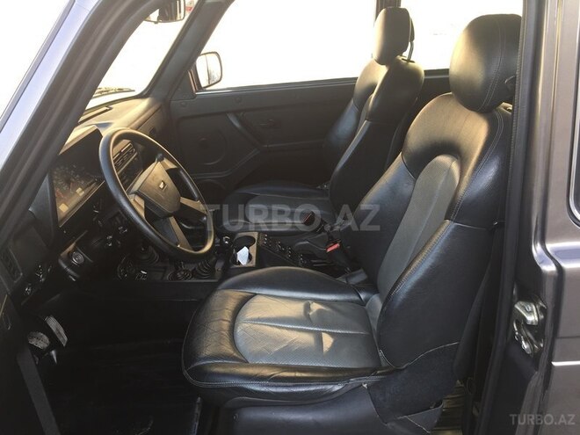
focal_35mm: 29
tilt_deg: -22.3
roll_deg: +3.0
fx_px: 486
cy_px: 218
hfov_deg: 61.7
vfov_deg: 48.2
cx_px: 290
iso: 32
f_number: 2.2
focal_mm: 4.15
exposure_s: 1/110
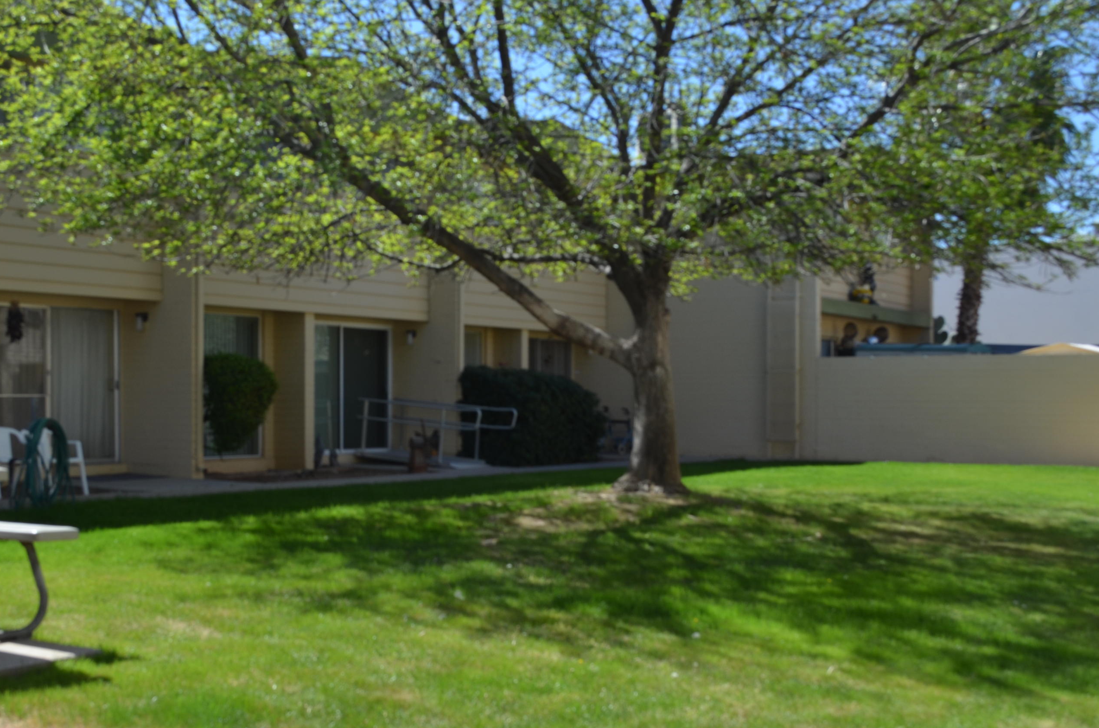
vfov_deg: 29.1
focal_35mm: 46
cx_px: 470
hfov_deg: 42.7
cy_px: 406
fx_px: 1402
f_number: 8
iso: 200
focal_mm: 26
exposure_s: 1/250
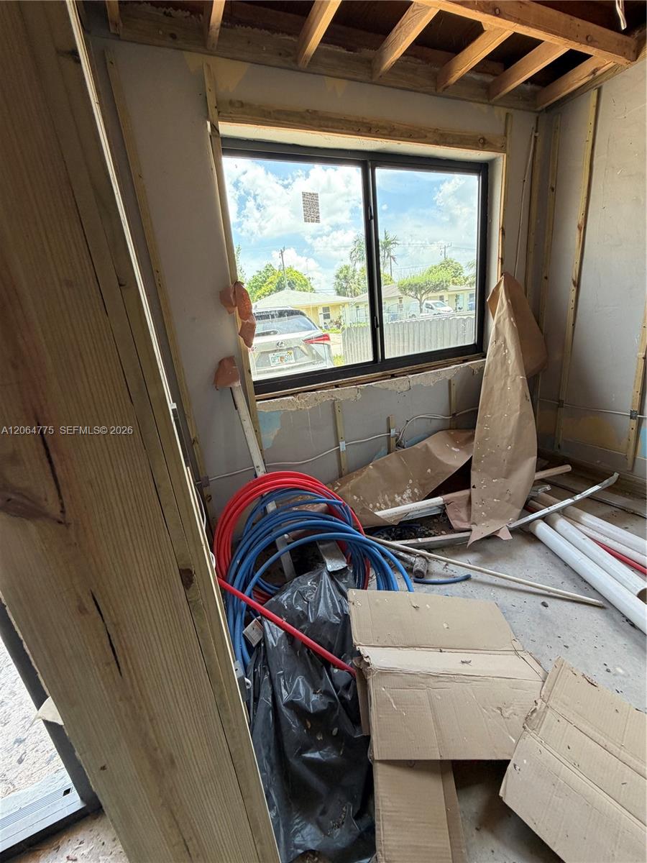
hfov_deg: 85.7
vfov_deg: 102.1
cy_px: 432
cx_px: 324
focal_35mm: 14
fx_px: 349
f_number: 2.2
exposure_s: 1/121
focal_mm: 2.22
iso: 125
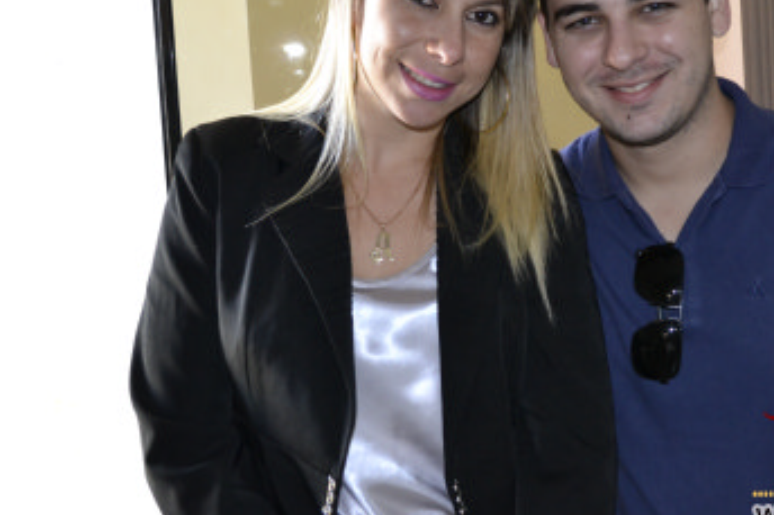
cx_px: 518
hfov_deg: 40.6
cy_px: 188
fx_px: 1031
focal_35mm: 48
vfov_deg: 27.9
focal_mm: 22
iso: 1600
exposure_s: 1/60
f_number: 4
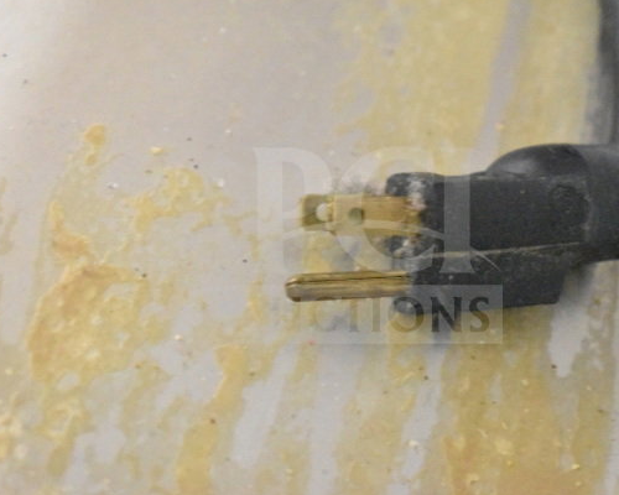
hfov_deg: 24.1
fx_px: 1447
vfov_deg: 19.4
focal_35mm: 79
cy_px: 246
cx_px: 363
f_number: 5.3
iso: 25600
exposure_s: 1/80
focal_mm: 46
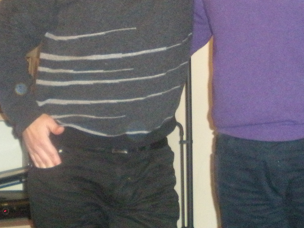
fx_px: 852
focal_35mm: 97
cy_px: 47
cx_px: 221
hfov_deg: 20.1
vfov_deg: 15.2
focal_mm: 6.3
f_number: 3.1
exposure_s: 1/60
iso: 570
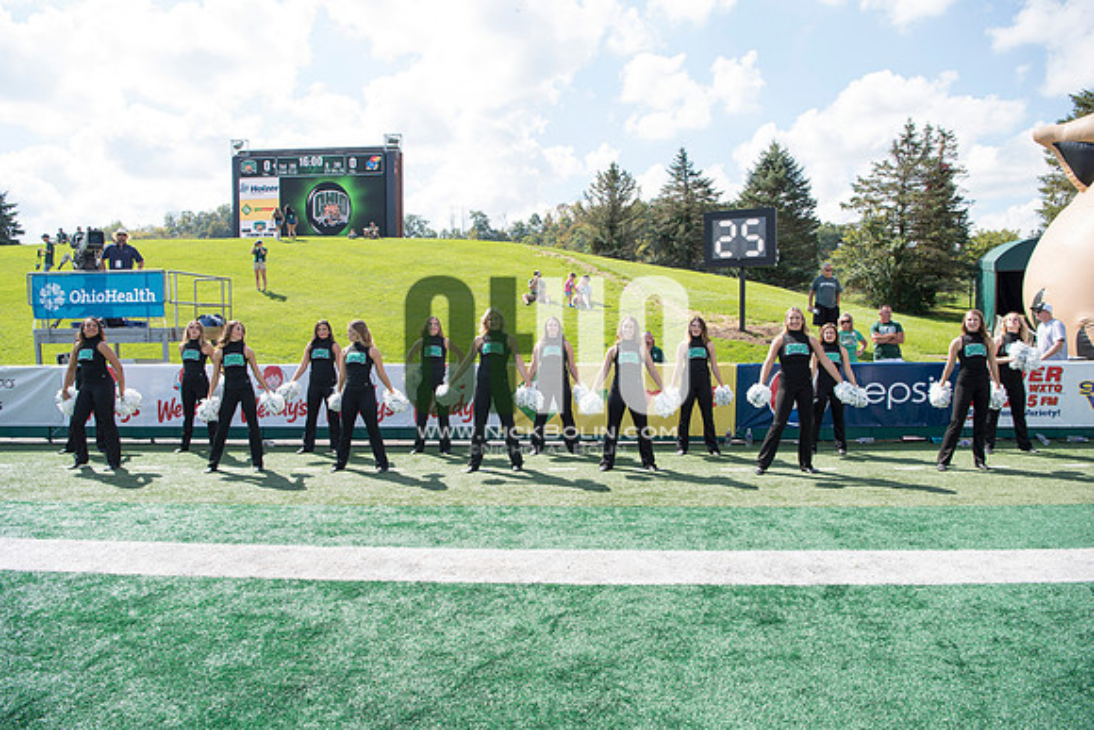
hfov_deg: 73.7
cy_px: 365
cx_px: 547
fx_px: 729
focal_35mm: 24
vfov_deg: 53.2
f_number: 5.6
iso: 200
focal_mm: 24
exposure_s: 1/500
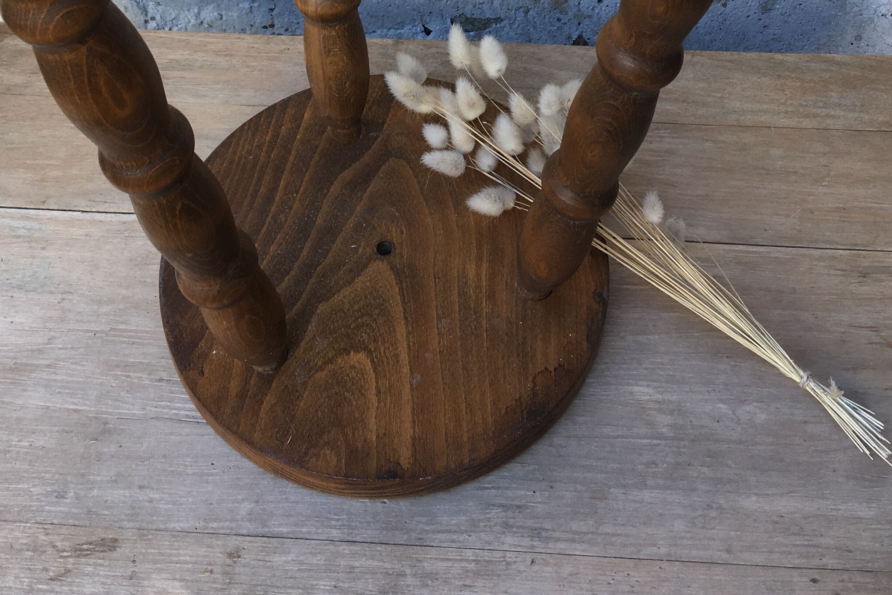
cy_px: -115
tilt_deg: -37.8
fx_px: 1239
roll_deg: +0.5
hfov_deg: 39.6
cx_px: 406
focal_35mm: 50
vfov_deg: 24.5
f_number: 2.2
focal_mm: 4.15
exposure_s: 1/100
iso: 25
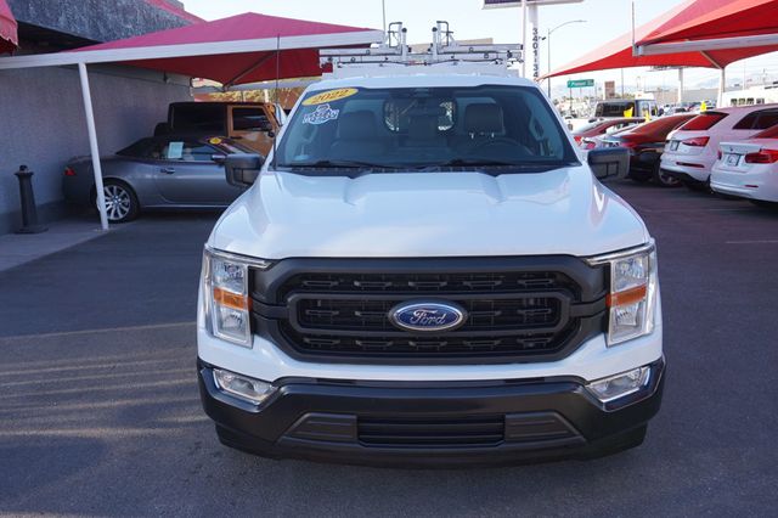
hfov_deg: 59.5
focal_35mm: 32
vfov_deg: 41.7
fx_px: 680
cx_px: 389
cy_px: 259
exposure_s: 1/80
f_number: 6.3
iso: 100
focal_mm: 21
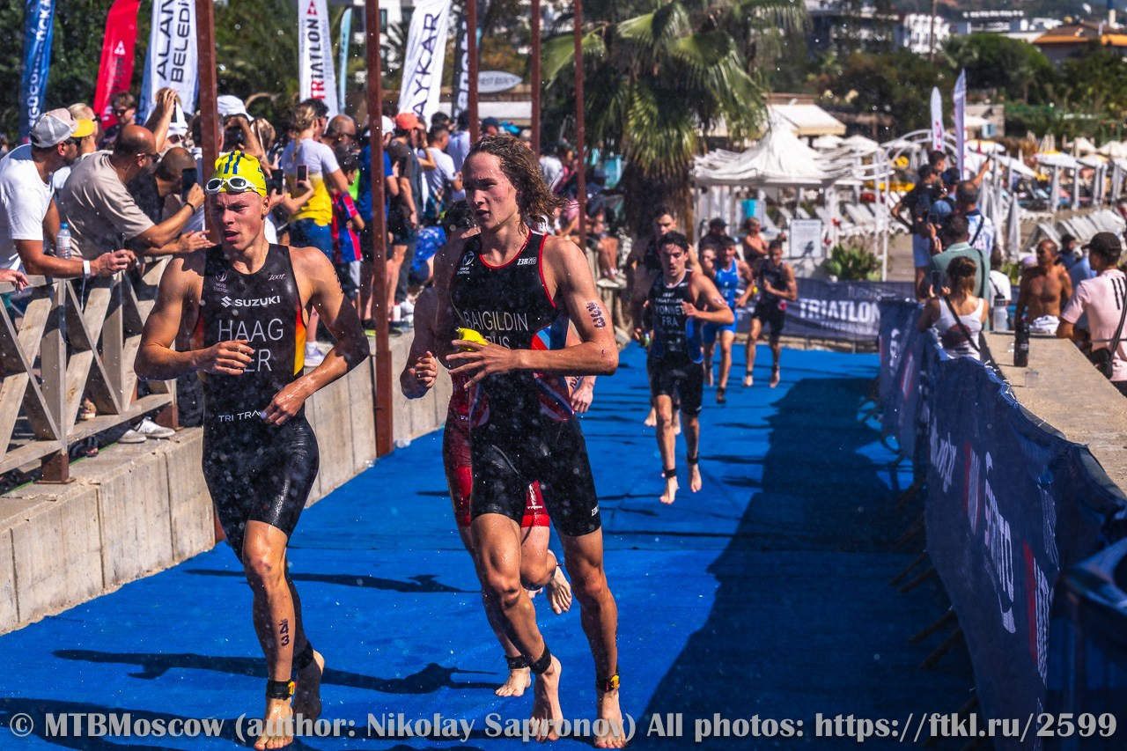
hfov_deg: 24.2
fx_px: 2629
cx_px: 564
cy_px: 376
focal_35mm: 84
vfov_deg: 16.3
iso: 100
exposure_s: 1/1000
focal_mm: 84
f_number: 7.1
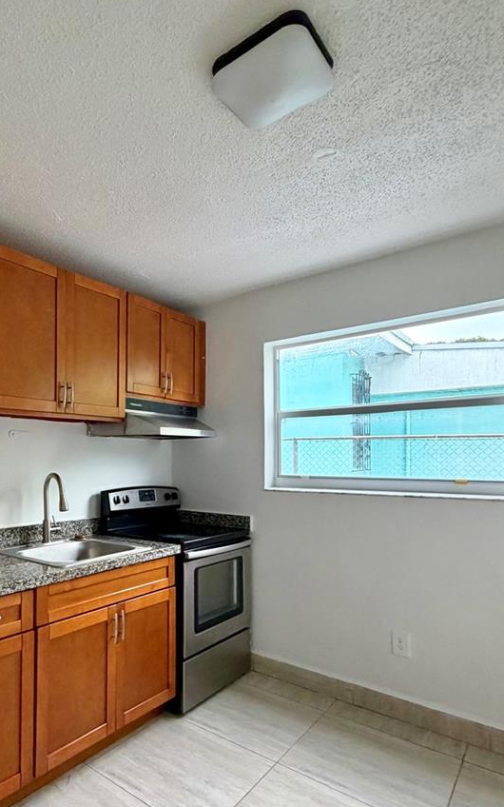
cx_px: 115
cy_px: 451
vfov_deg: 81.9
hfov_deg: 54.1
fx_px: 462
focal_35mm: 21
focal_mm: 2.22
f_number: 2.2
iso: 200
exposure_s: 1/60
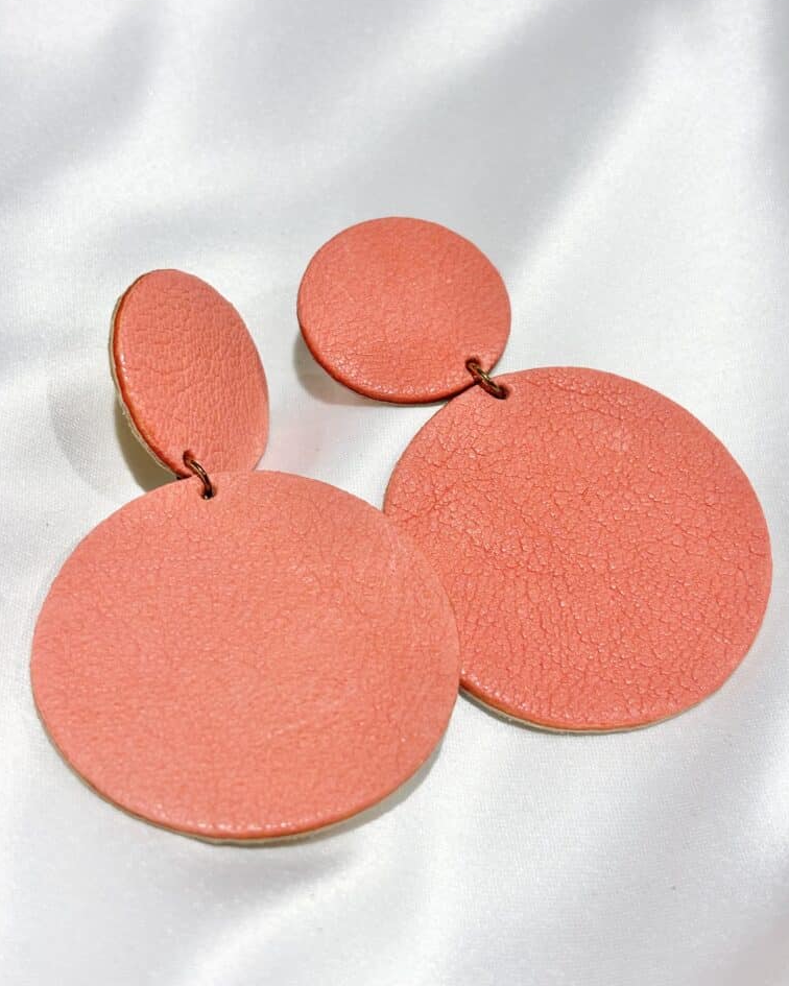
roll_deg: +10.0
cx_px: 398
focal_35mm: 55
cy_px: 485
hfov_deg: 27.6
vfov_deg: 34.1
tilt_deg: -32.2
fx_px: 1605
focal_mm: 5.96
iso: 32
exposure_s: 1/273
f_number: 1.6
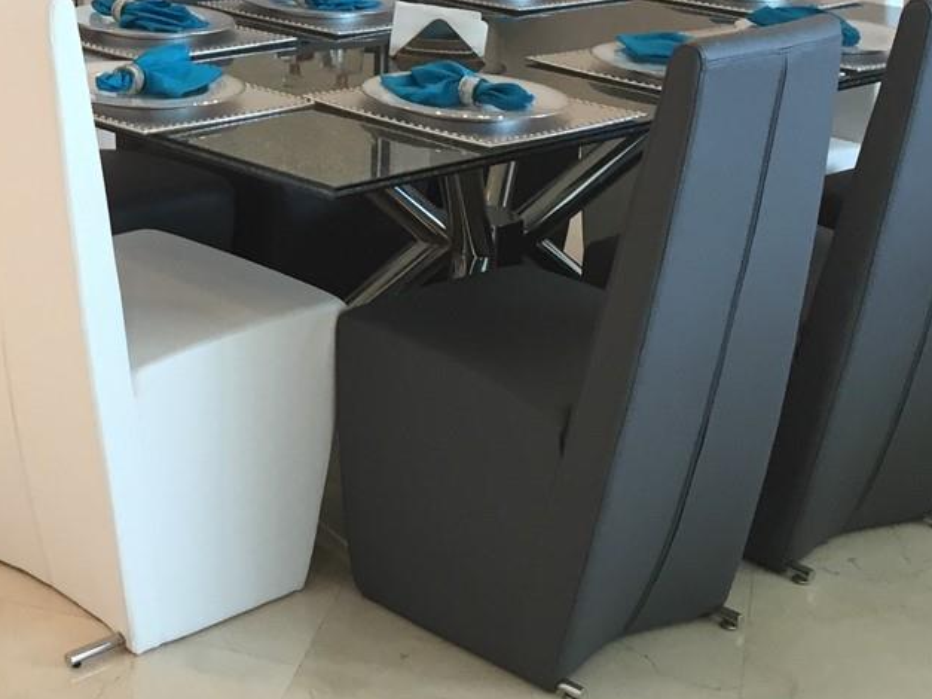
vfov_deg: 18.9
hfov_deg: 25.0
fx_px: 1992
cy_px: -109
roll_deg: -1.3
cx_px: -16
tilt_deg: -6.0
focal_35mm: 74
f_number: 2.2
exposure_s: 1/30
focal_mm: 4.15
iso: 64
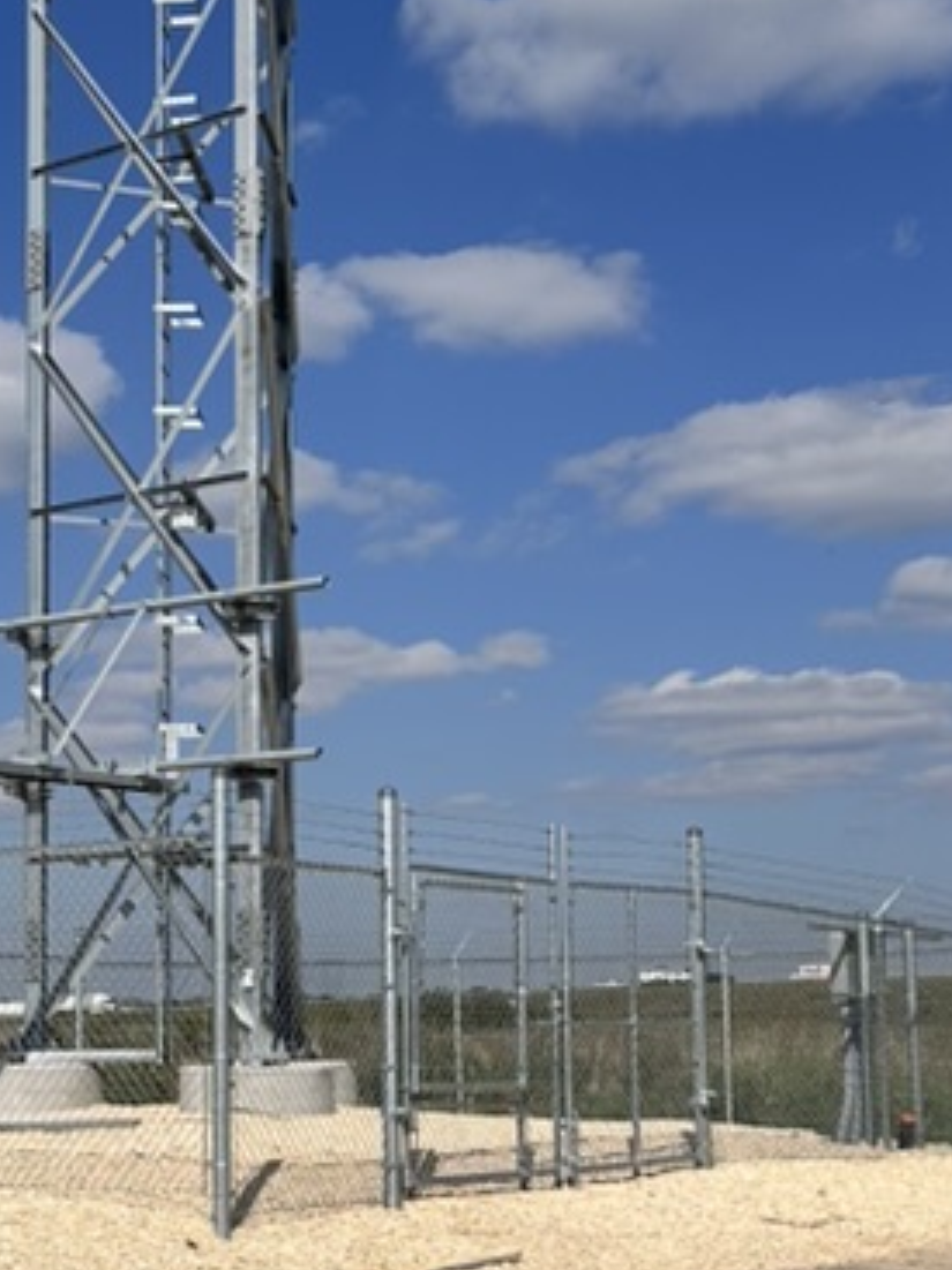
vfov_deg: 28.9
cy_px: 765
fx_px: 2458
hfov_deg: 21.6
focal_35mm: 67
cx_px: 152
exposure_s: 1/10753
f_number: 1.78
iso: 80
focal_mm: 6.86
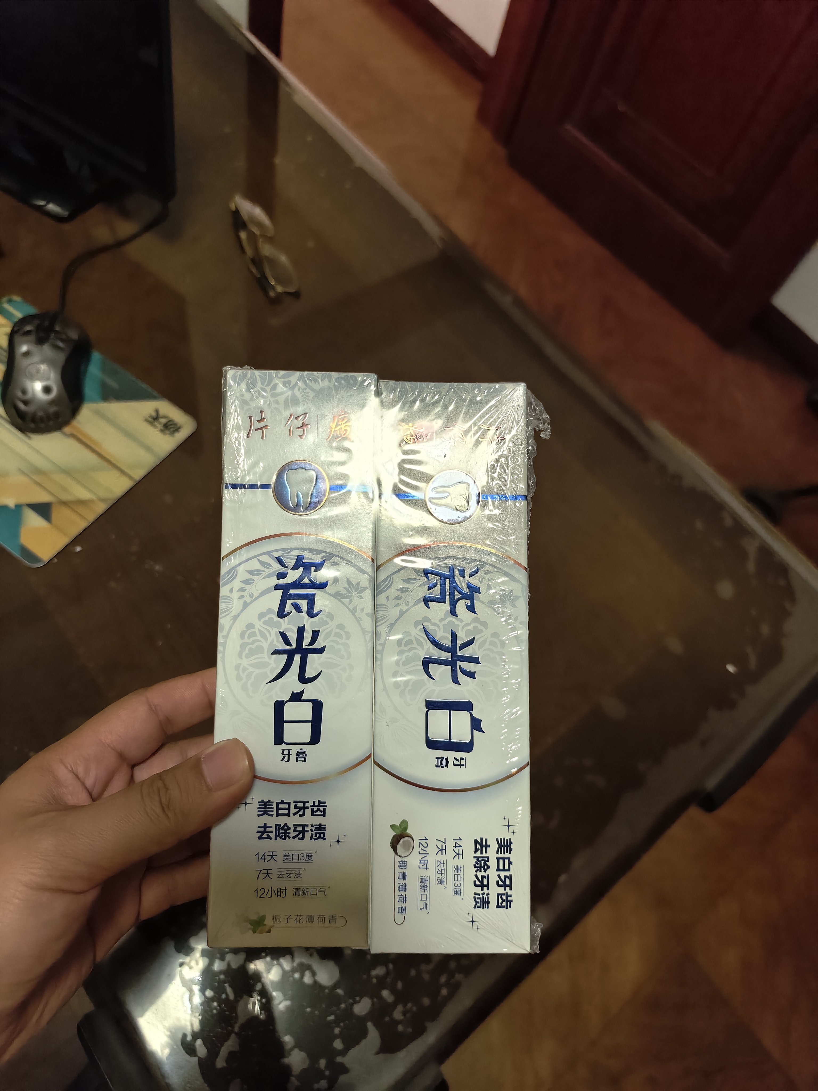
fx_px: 725
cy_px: 546
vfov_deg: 73.9
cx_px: 409
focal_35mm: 23
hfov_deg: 58.9
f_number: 1.57
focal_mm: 5.6
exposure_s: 1/335
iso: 1213
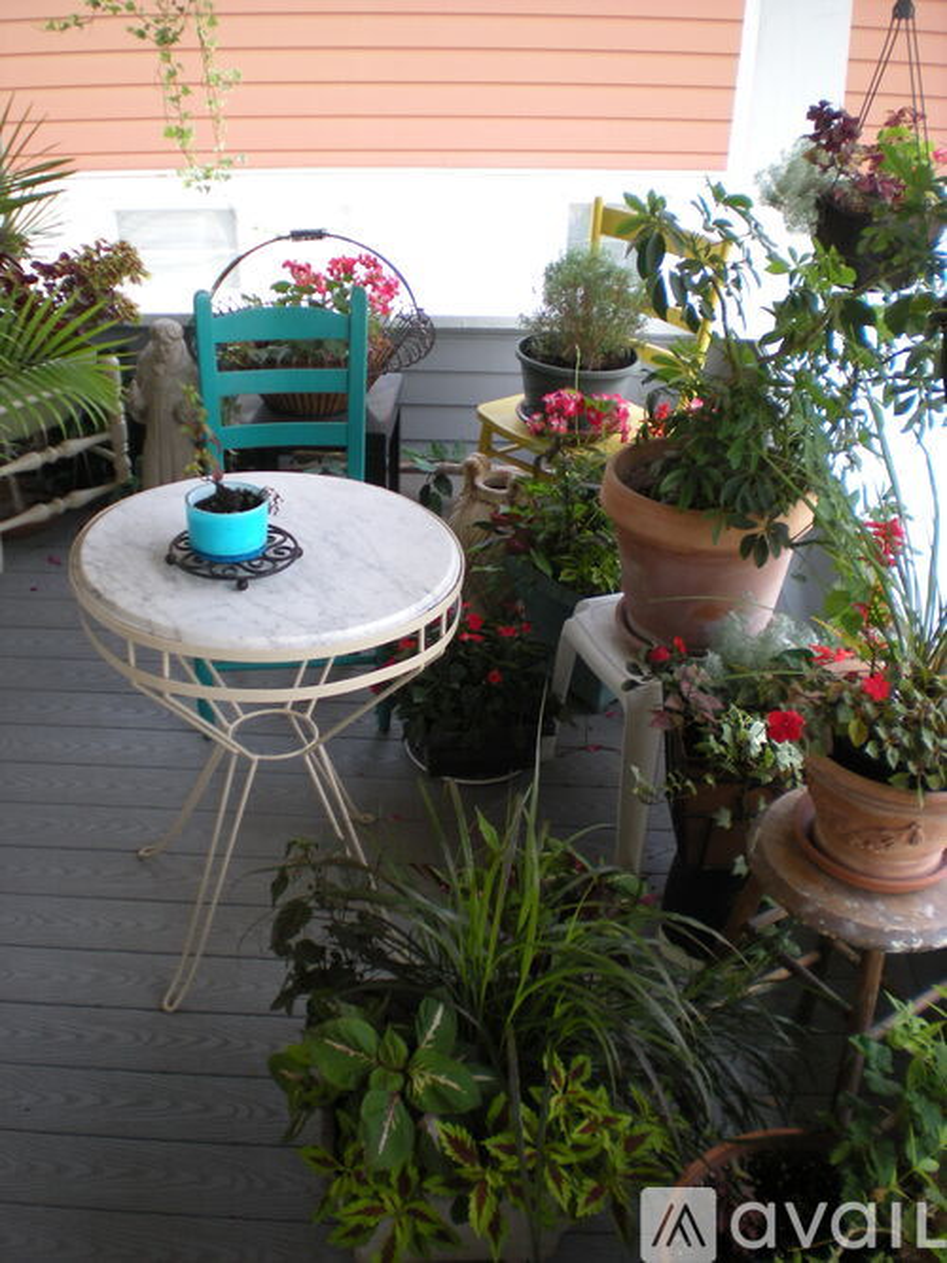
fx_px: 1387
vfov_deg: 49.0
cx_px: 474
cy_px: 632
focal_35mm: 38
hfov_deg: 37.7
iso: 79
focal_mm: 6.3
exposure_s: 1/56.1
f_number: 3.1
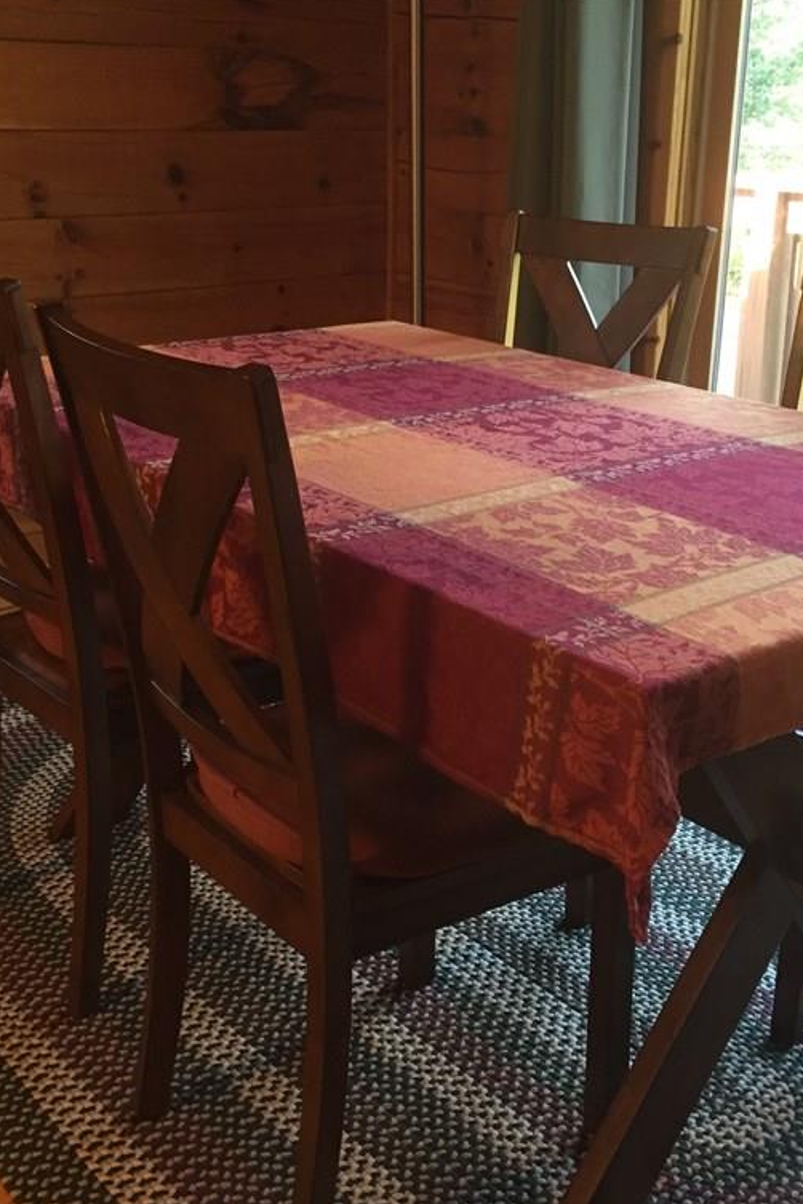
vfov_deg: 47.4
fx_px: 1372
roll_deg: -2.3
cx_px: 456
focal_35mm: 41
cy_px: 604
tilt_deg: -23.6
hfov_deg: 32.6
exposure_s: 1/30
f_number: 2.2
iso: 125
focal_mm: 4.15
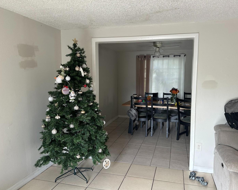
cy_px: 92
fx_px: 190
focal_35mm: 27
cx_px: 128
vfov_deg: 53.2
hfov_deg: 64.0
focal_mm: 6.86
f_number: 1.78
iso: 160
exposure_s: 1/121
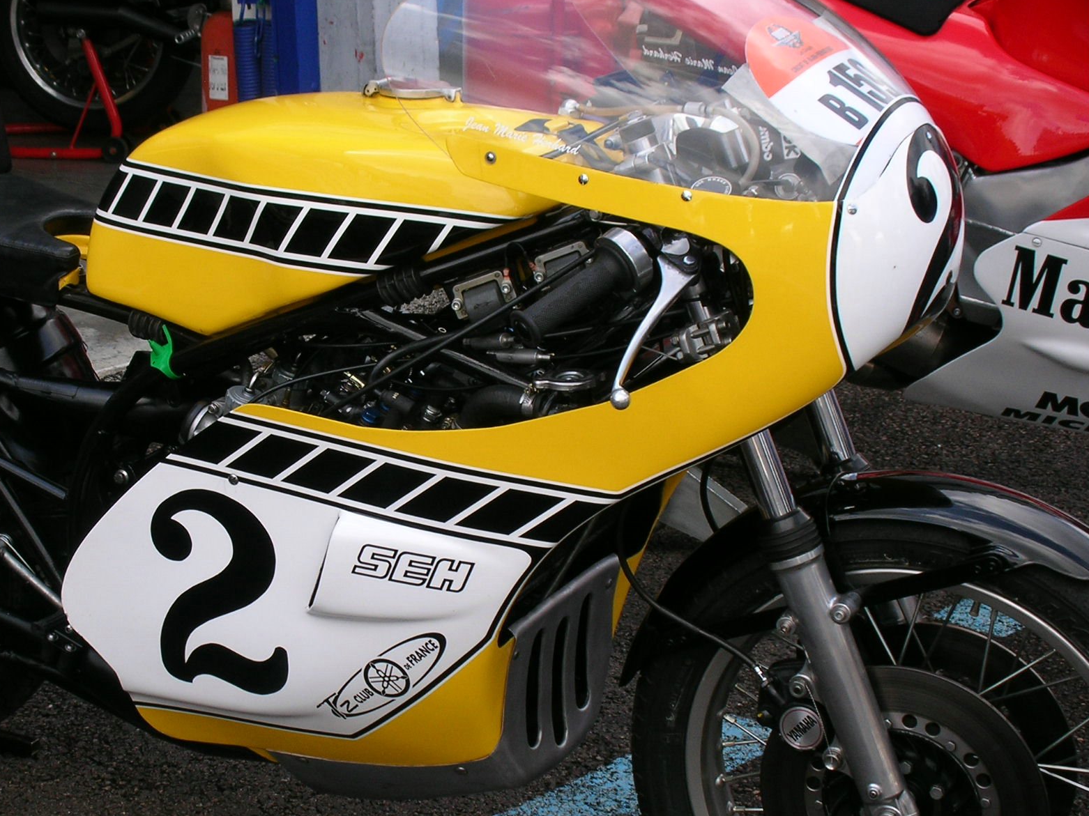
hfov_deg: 24.3
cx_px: 380
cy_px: 471
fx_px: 2516
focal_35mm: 80
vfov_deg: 18.4
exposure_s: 1/150
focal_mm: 10.1
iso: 50
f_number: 4
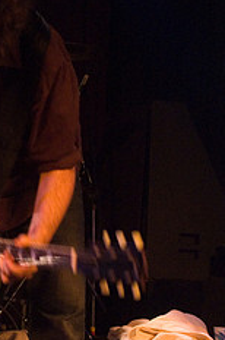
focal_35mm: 102
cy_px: 267
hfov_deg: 13.2
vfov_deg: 19.9
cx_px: 11
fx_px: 959
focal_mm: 35
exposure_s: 1/50
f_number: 2.8
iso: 1600
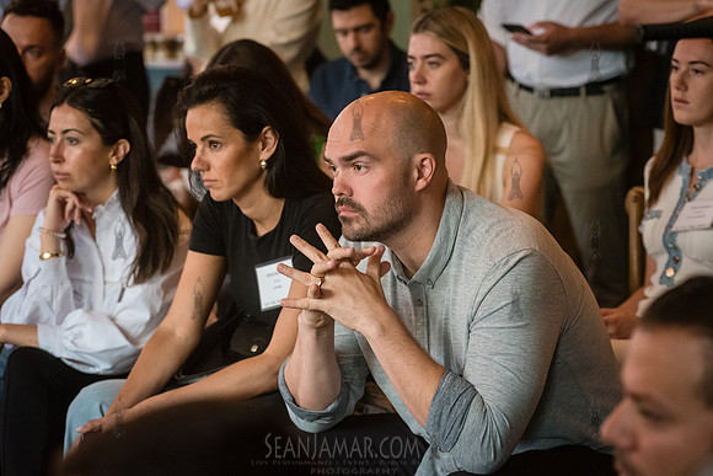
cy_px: 238
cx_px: 354
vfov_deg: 13.5
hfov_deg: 20.2
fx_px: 2005
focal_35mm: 101
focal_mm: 100
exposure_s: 1/200
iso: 5000
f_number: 4.5
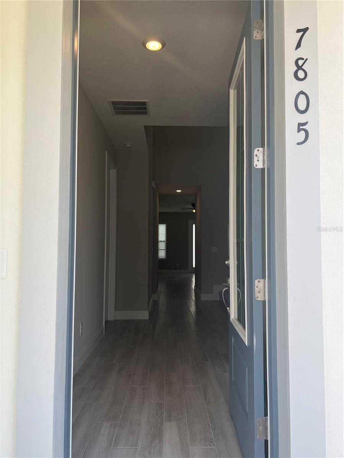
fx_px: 345
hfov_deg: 53.1
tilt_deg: +5.0
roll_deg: -0.1
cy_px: 229
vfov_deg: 67.3
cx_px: 172
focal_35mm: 26
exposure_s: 1/678
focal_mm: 5.7
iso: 50
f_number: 1.5
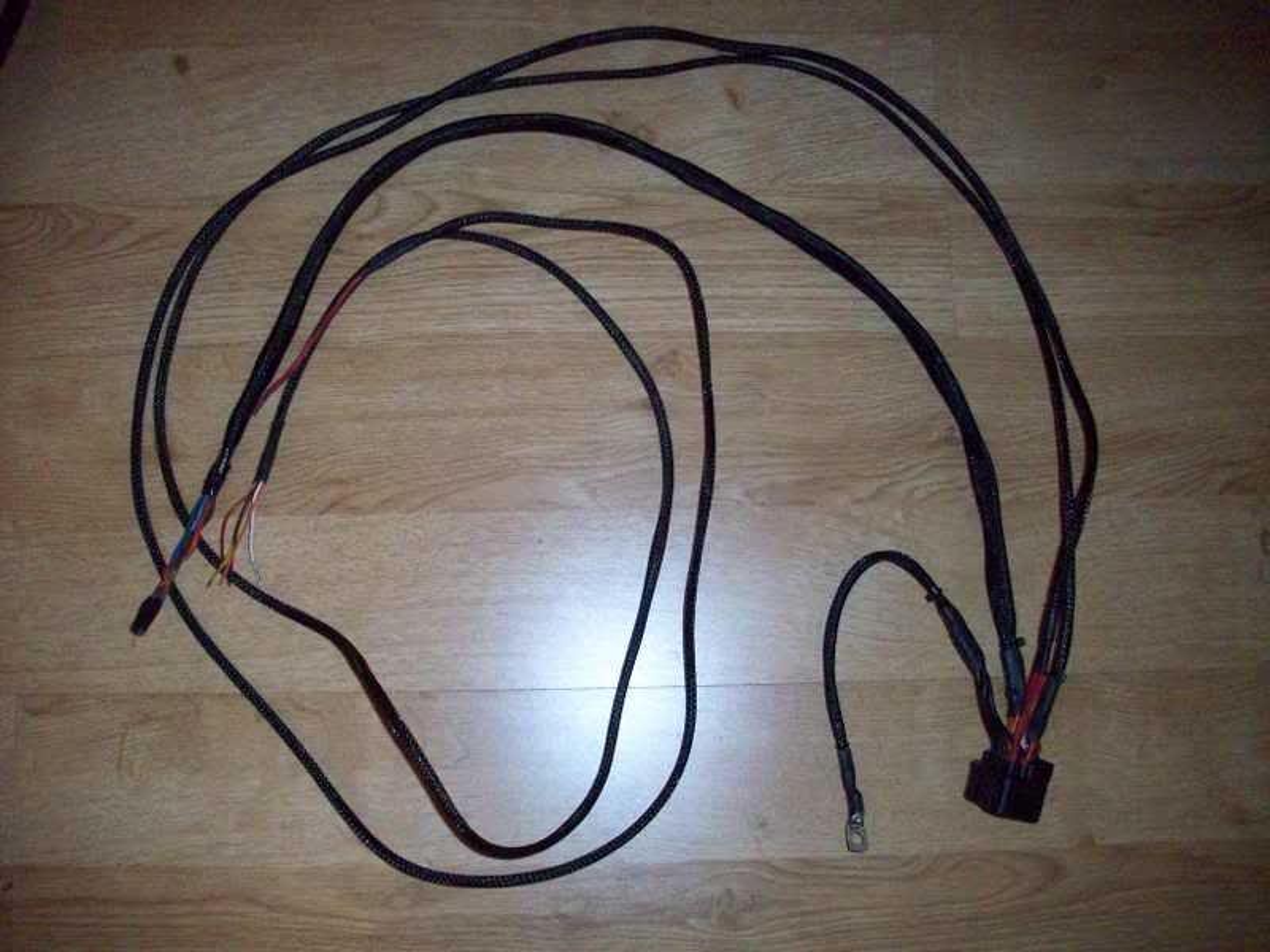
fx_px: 1357
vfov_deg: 38.7
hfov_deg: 50.1
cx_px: 635
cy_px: 476
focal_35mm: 37
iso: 400
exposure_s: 1/128
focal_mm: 6.2
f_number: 2.8
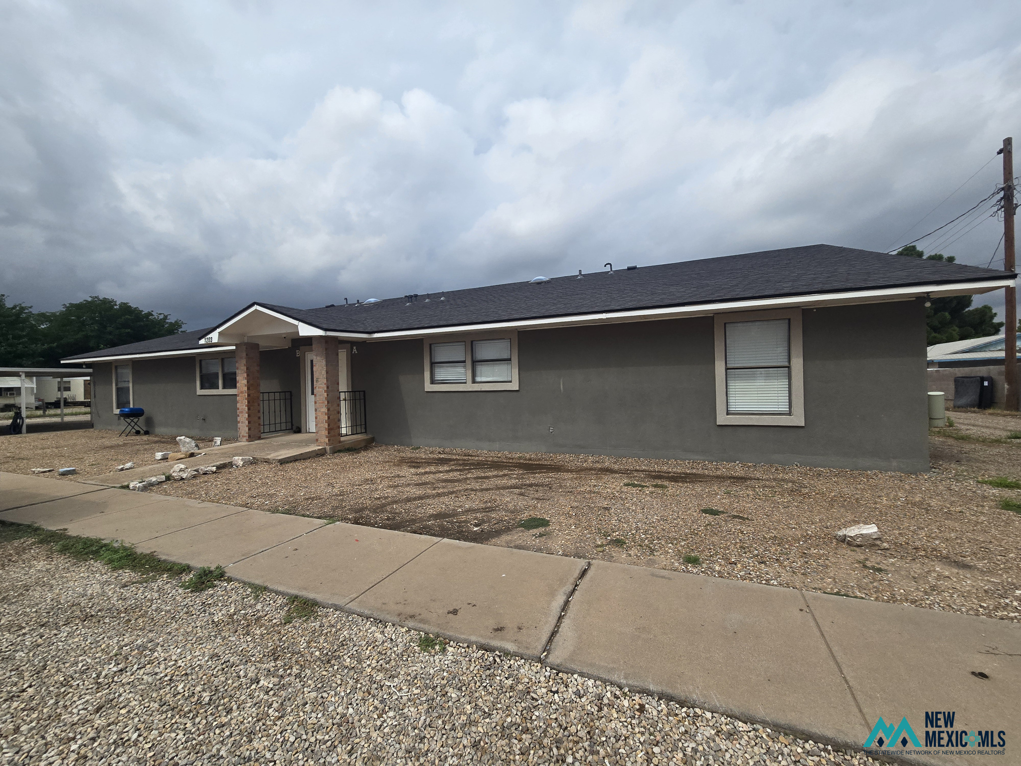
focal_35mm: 13
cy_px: 383
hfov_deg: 106.2
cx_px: 510
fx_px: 383
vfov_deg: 89.9
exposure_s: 1/4616
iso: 50
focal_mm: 2.2
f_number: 2.2
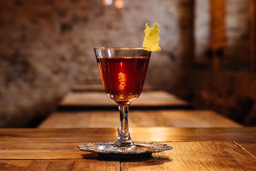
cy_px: 86
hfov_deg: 19.3
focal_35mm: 106
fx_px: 754
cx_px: 127
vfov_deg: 12.9
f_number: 14
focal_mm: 105
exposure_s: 2
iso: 64
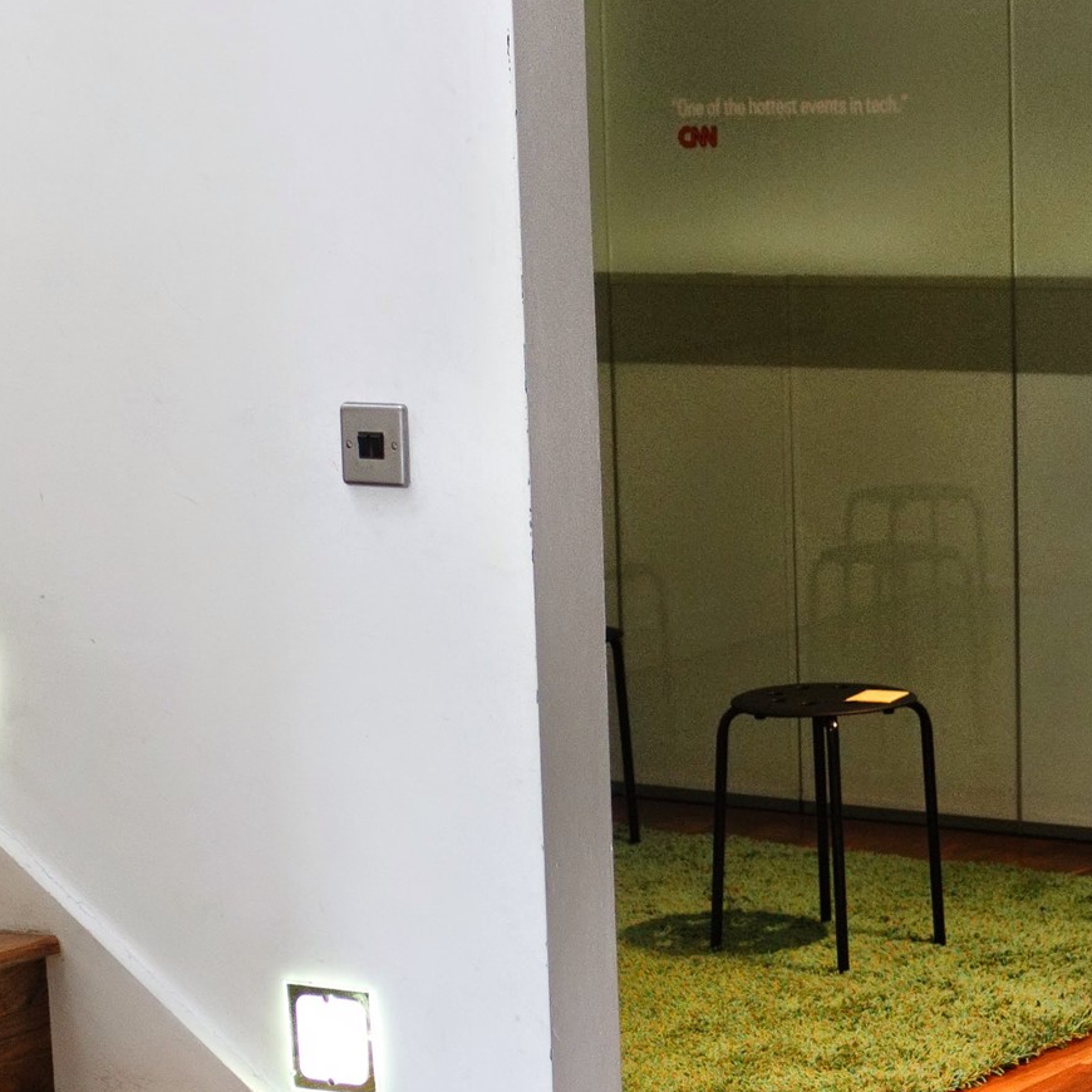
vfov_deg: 16.5
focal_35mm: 105
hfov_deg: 16.5
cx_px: 782
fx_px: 3747
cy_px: 798
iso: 640
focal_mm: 27
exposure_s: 1/50
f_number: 4
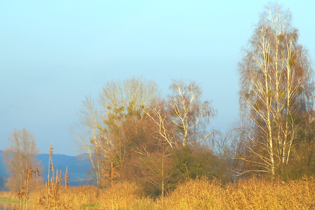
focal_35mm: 250
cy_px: 174
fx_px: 2186
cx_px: 236
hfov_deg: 8.2
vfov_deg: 5.5
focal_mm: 70
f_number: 4.5
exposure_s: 1/250
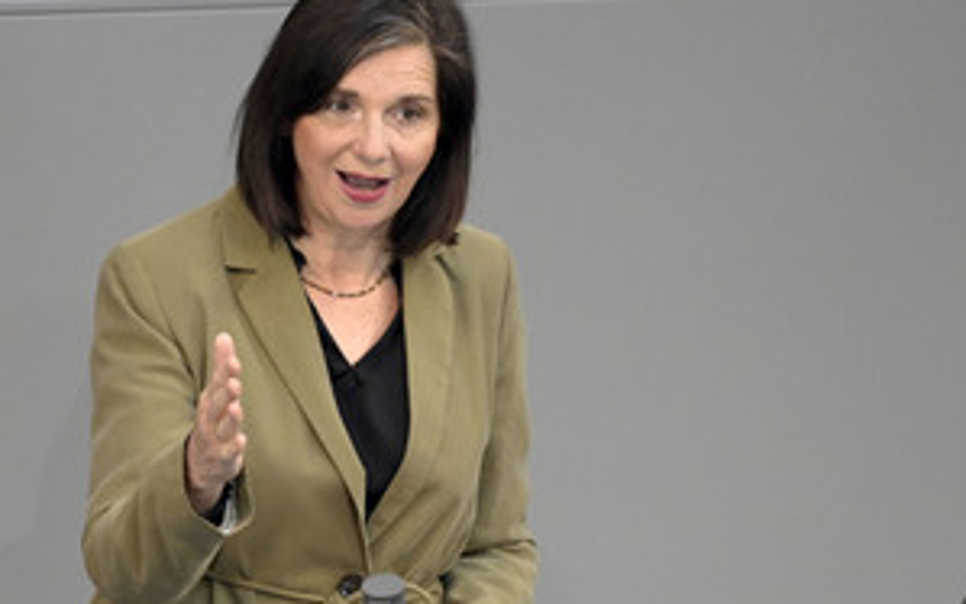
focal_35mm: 646
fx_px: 17010
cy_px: 407
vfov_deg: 2.0
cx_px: 286
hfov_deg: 3.3
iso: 8000
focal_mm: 420
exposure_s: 1/500
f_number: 5.6
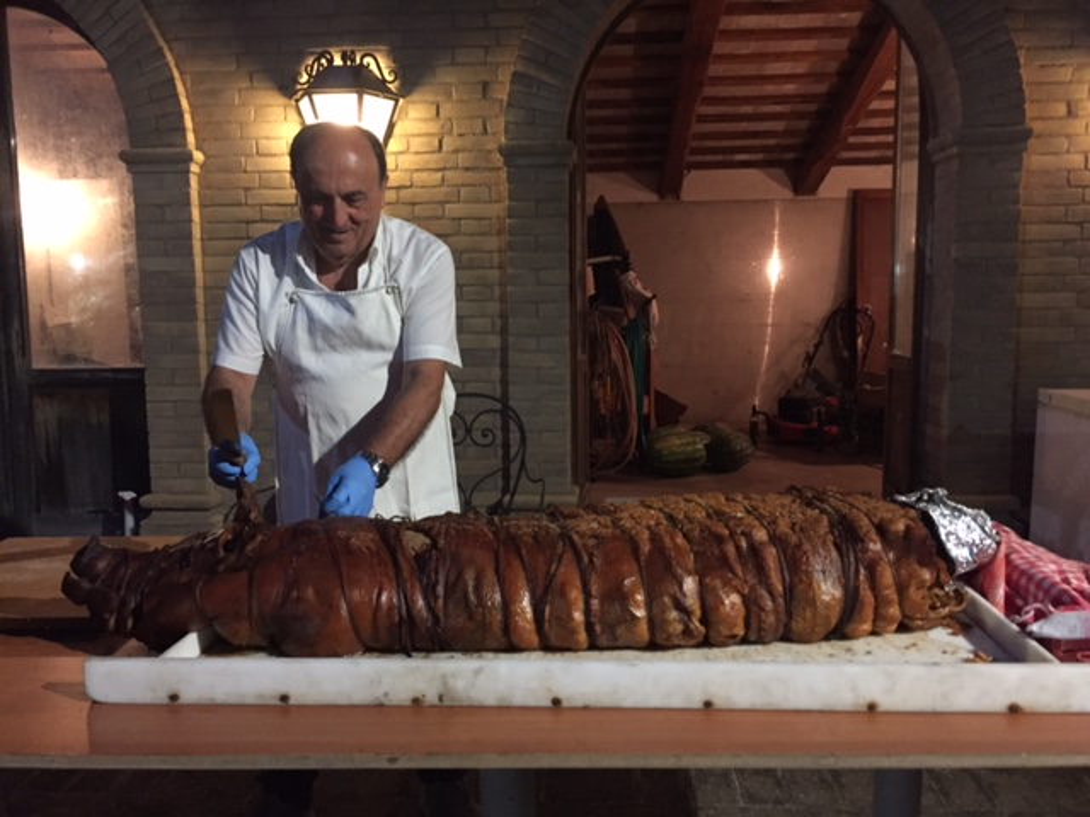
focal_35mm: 29
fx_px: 913
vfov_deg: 48.2
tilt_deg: -6.4
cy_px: 408
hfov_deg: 61.7
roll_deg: +0.8
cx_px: 545
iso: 320
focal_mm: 4.15
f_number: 2.2
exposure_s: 1/17
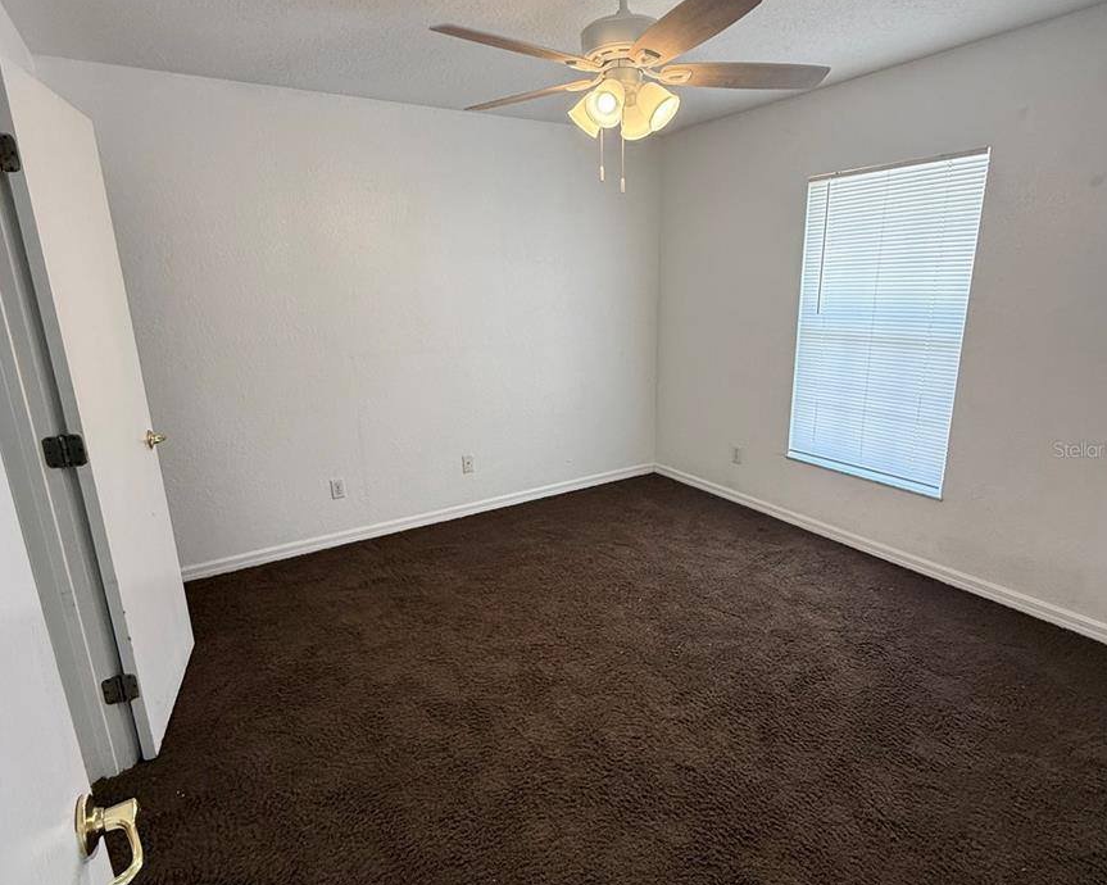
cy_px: 449
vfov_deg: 70.8
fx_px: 622
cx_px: 567
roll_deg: +1.1
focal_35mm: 19
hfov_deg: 83.3
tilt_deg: -14.4
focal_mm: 2.22
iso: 160
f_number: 2.2
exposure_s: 1/120
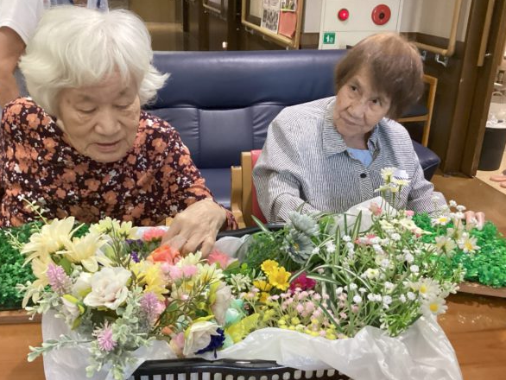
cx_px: 221
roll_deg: -0.7
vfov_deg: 38.7
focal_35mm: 37
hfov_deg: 50.0
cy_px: 208
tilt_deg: -22.6
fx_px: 541
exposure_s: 1/60
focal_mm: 3.3
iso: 400
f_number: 2.4
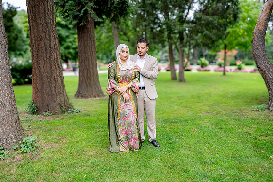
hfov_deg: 54.4
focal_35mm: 35
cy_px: 91
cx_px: 136
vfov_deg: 37.9
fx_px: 265
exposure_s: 1/800
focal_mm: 35
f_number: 2
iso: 200
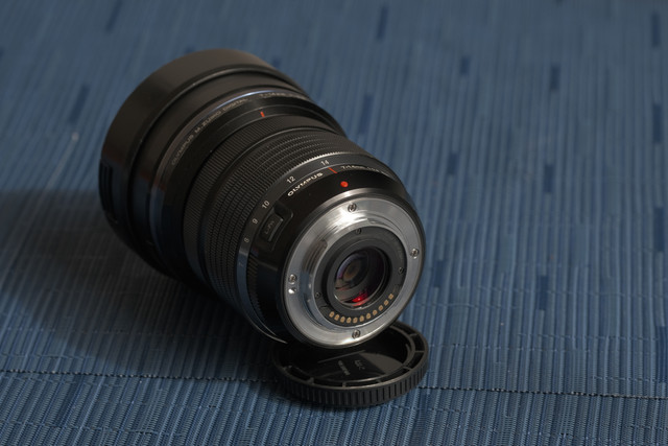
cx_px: 334
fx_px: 2505
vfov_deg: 10.2
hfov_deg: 15.2
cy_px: 223
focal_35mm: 135
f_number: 6.4
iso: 160
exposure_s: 1/56
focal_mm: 90
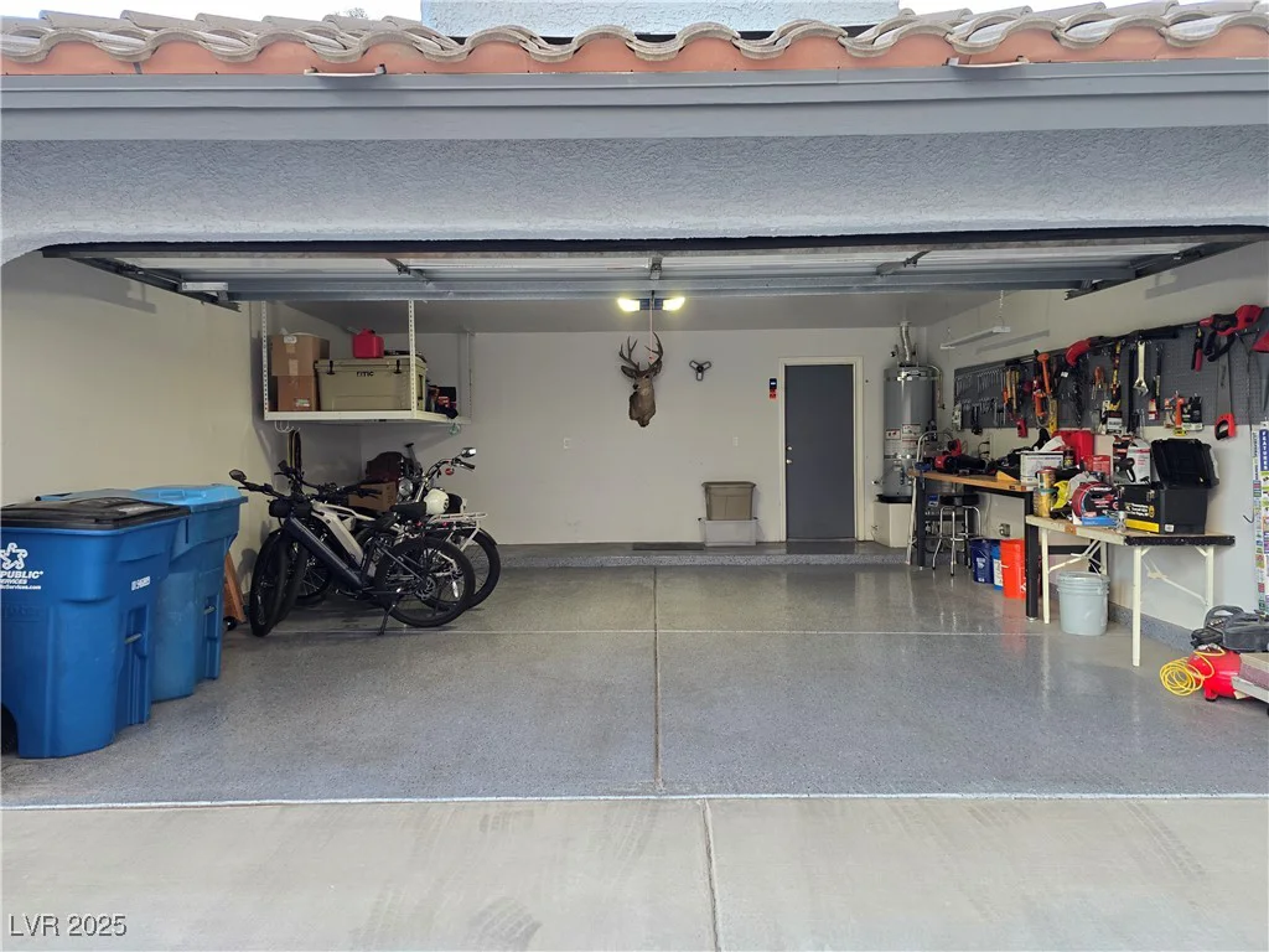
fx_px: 843
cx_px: 634
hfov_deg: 73.9
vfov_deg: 58.9
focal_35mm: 23
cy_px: 476
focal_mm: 6.3
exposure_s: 1/120
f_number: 1.7
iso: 200
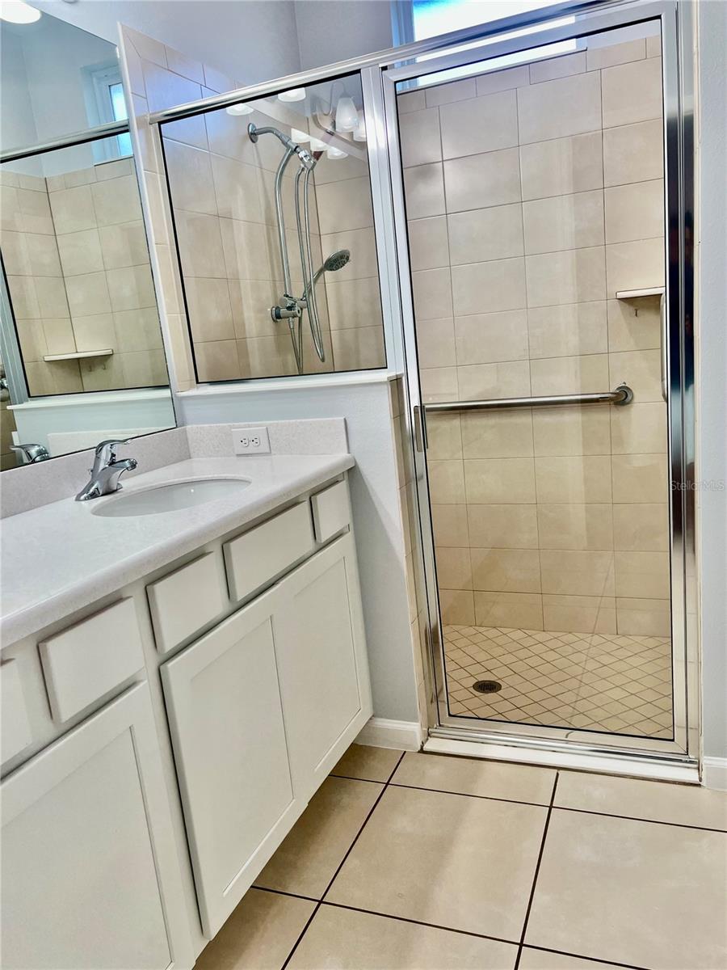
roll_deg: +6.2
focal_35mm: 26
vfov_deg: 67.3
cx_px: 364
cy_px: 485
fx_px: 728
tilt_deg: -11.4
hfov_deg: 53.1
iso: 40
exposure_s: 1/120
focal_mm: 5.7
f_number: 1.5
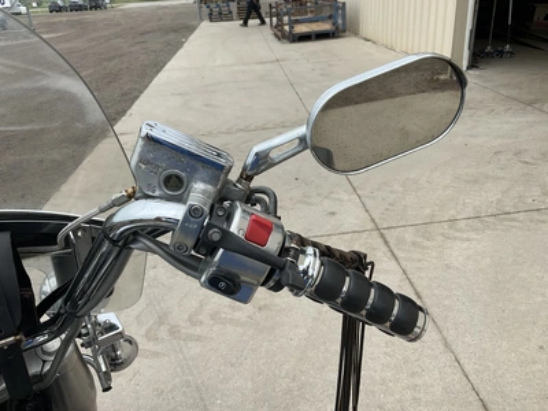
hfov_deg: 61.7
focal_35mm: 29
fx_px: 459
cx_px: 274
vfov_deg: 48.2
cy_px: 206
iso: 20
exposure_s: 1/141
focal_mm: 3
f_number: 1.8
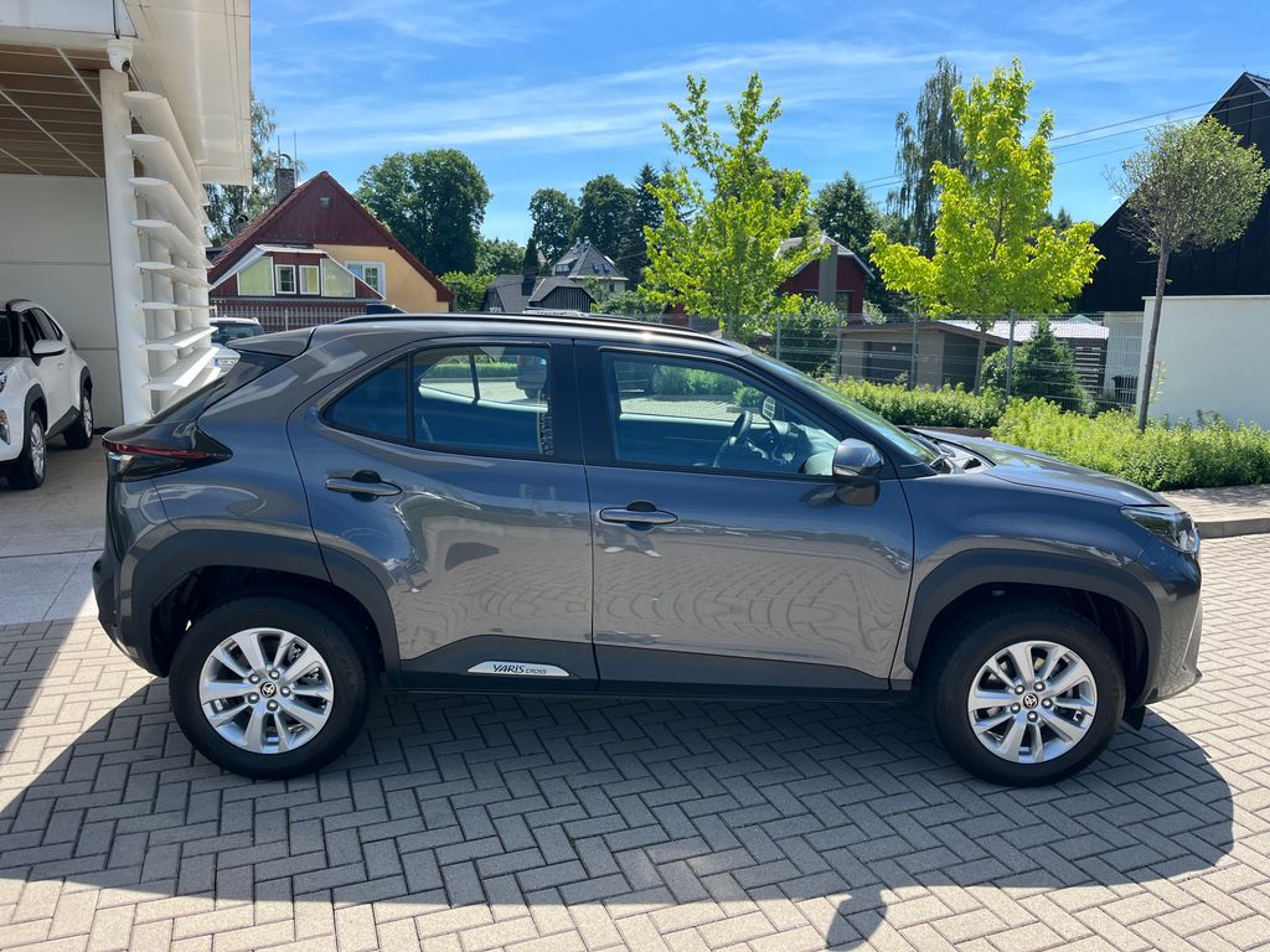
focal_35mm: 26
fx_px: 954
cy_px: 476
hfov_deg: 67.3
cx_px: 635
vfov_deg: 53.1
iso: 50
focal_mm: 5.1
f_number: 1.6
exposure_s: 1/1252
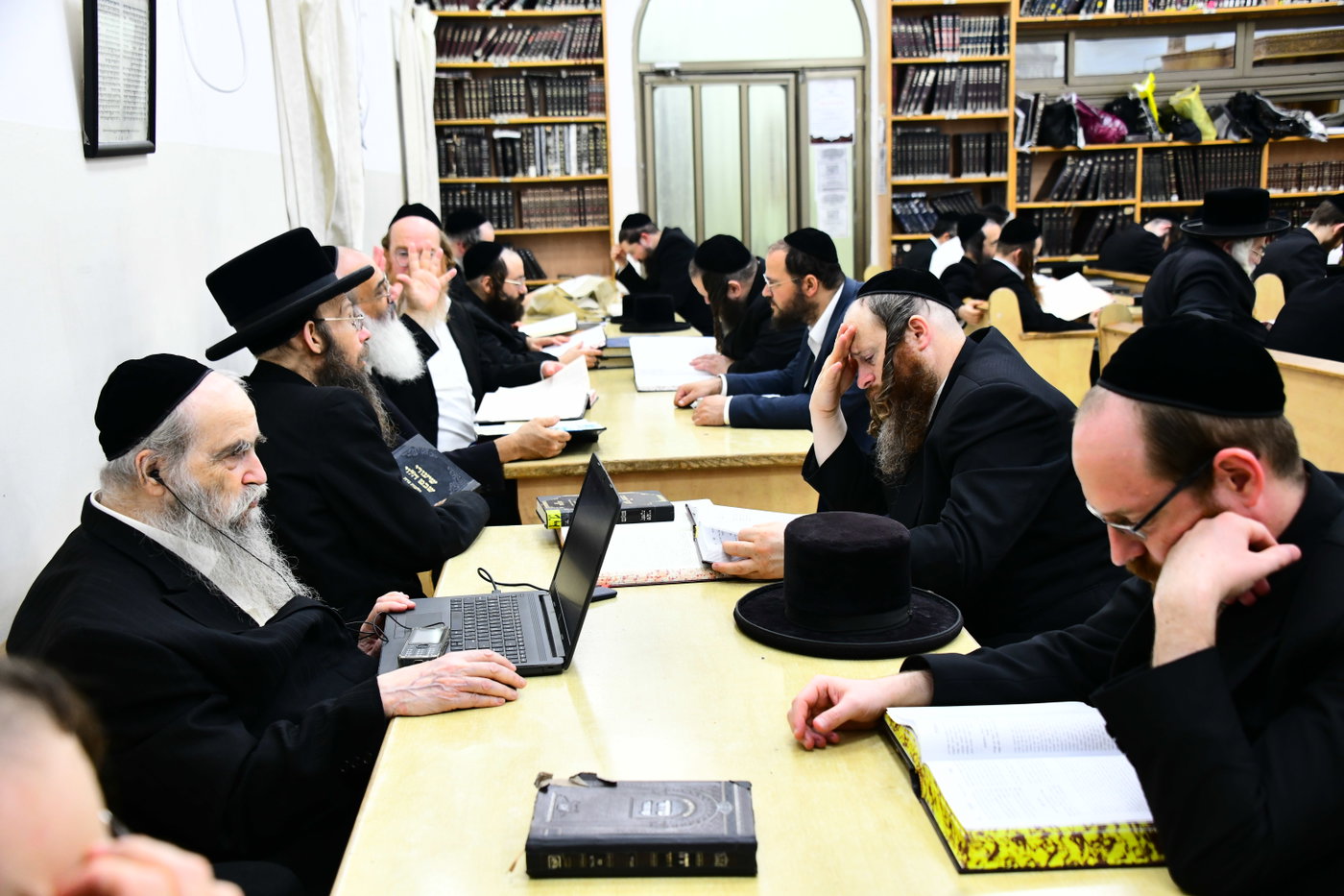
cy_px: 448
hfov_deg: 48.5
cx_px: 672
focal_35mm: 40
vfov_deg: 33.4
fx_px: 1493
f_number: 5.6
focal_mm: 40
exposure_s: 1/125
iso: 1600
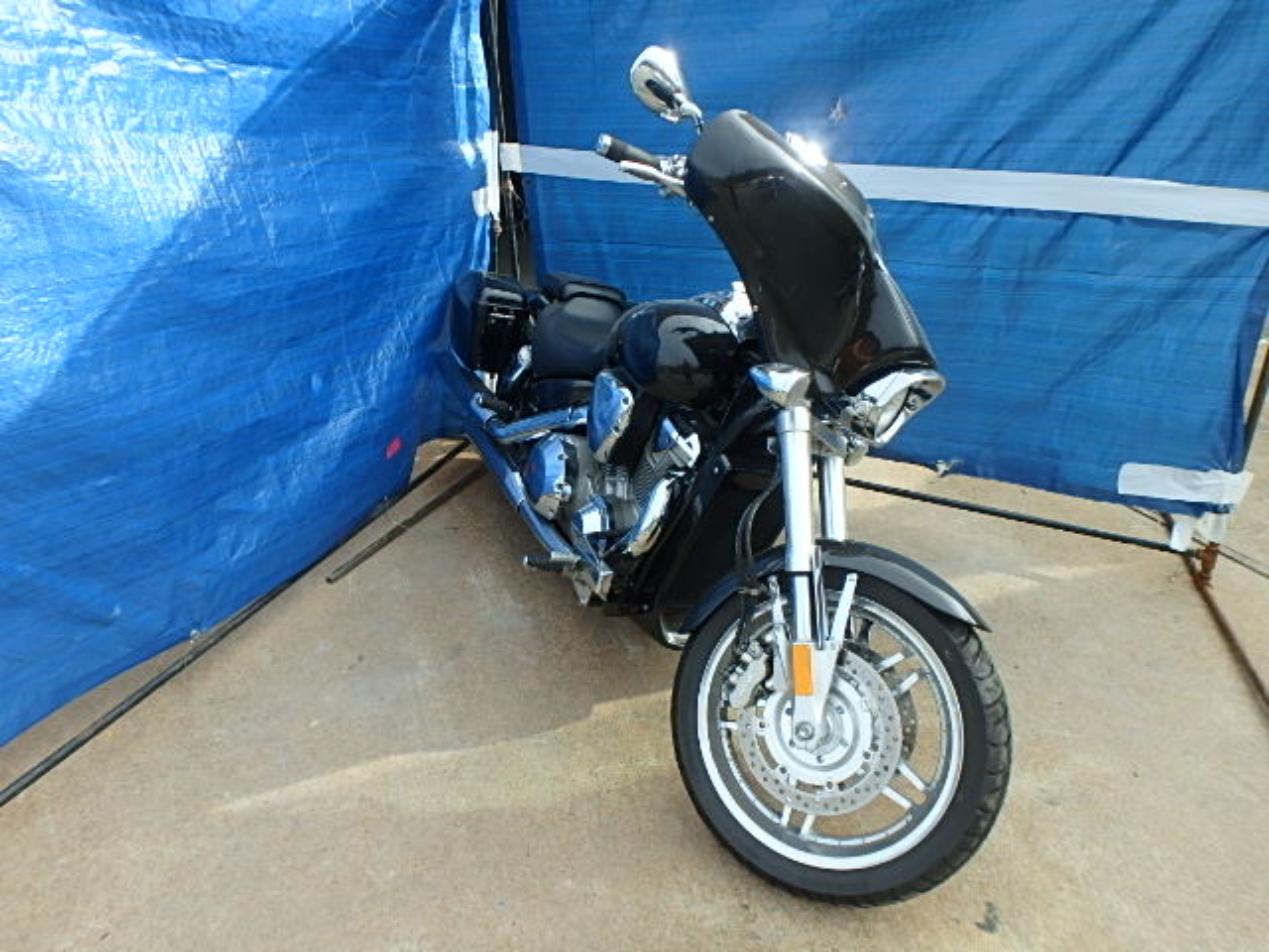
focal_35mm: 21
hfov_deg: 79.0
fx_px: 770
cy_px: 476
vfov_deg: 63.4
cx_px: 634
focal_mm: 3.7
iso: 125
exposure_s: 1/400
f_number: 3.5
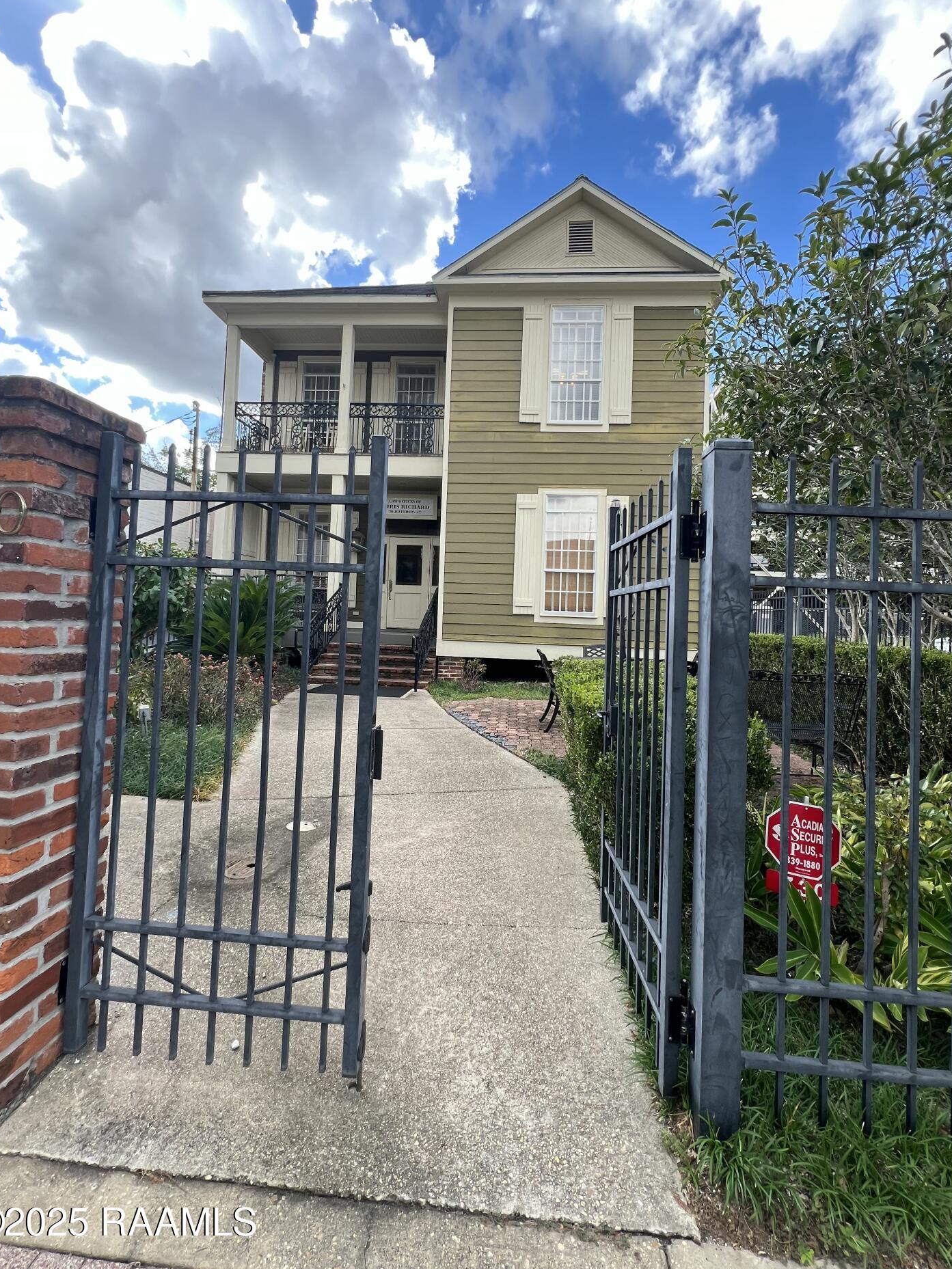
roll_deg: -3.8
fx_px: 513
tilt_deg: +2.3
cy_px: 601
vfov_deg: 102.0
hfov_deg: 85.7
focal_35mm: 14
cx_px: 485
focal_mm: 1.57
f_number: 1.8
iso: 32
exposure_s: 1/314
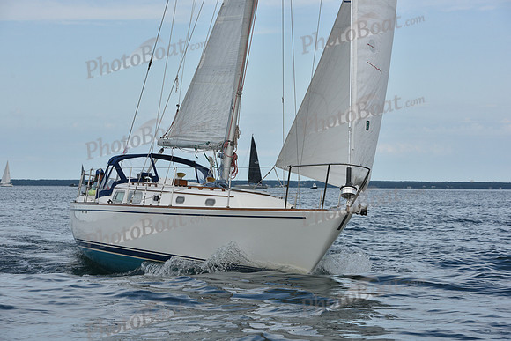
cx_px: 256
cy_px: 170
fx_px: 1448
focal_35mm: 102
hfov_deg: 20.0
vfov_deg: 13.4
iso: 320
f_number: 8
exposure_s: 1/1000
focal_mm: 102
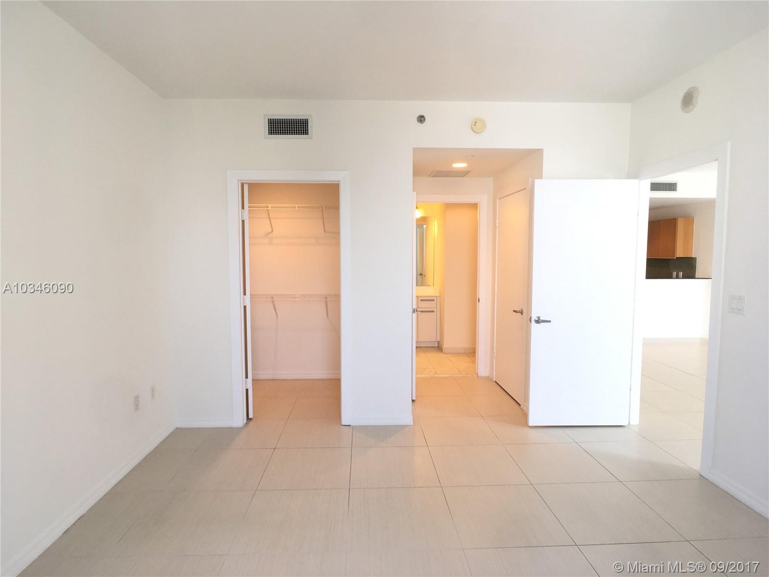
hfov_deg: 61.7
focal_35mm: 29
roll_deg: -0.2
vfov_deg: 48.2
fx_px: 644
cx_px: 384
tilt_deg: -4.4
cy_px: 288
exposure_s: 1/40
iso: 25
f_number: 2.2
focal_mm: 4.15
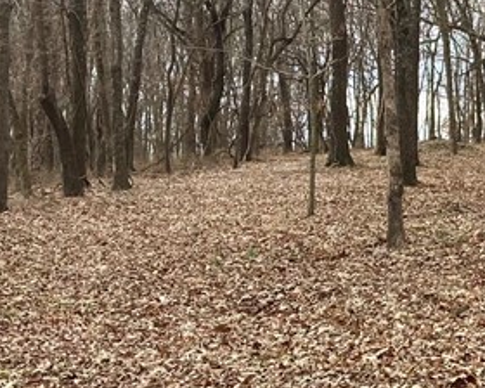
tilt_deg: +0.7
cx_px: 714
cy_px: 314
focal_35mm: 100
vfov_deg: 15.3
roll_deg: -0.2
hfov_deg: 17.4
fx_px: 1435
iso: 20
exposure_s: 1/466
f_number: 1.8
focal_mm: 3.99
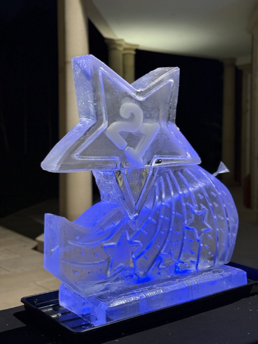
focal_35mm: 48
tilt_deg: -3.7
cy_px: 172
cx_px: 129
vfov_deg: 39.7
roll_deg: +0.1
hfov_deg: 30.3
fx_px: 477
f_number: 1.78
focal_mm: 6.76
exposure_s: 1/25
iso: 500
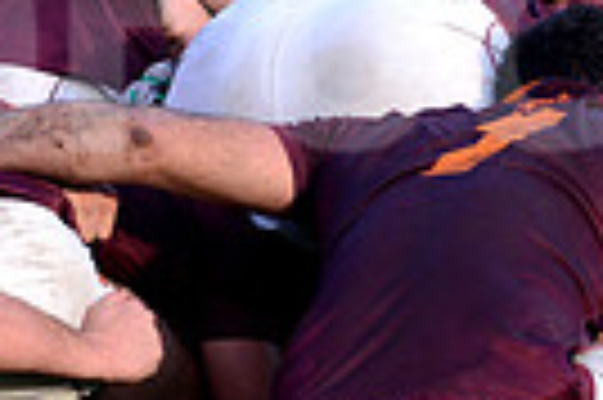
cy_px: -2
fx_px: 30414
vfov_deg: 0.8
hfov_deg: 1.1
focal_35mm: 1818
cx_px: -126
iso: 1100
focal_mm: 420
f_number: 4
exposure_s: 1/2000
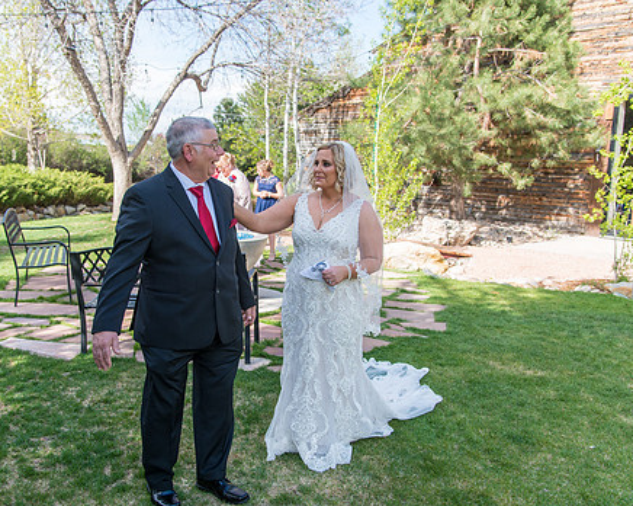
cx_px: 270
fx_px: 655
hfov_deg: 51.4
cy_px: 268
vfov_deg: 42.2
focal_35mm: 35
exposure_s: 1/400
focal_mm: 28
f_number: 5
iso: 200
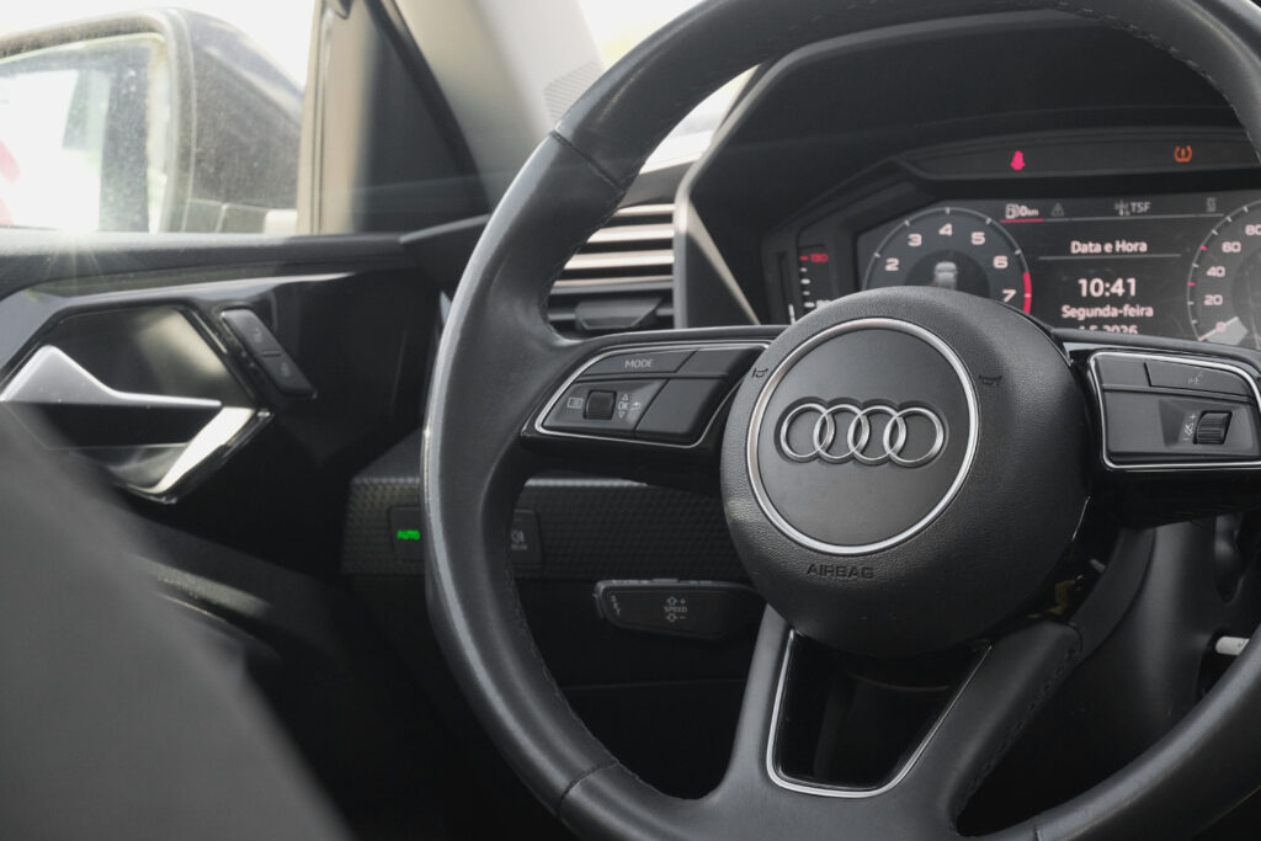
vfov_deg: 20.0
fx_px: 2382
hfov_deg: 29.7
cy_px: 420
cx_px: 630
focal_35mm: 68
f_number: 9
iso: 2000
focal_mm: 45
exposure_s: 1/100
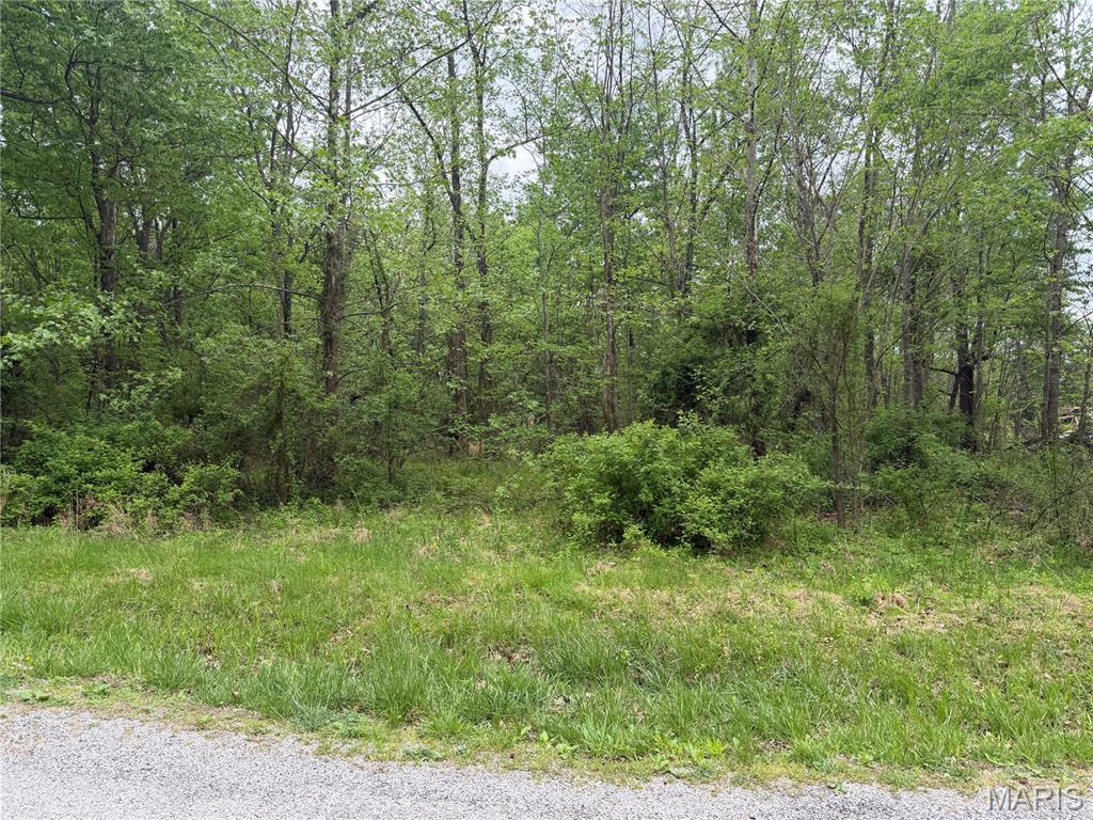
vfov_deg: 56.8
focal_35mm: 24
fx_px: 758
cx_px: 546
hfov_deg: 71.6
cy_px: 410
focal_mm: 6.76
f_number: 1.78
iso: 100
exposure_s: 1/654
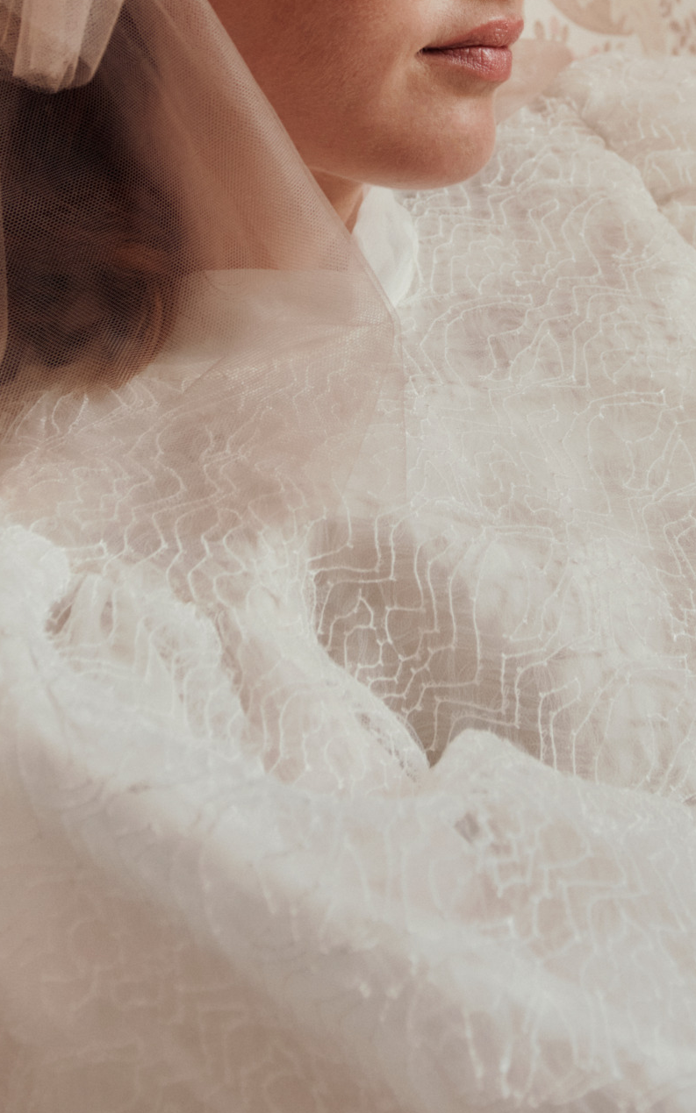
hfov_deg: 18.1
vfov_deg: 27.5
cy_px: 99
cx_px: 437
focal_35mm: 72
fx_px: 2185
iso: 800
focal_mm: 35
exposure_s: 1/160
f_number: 5
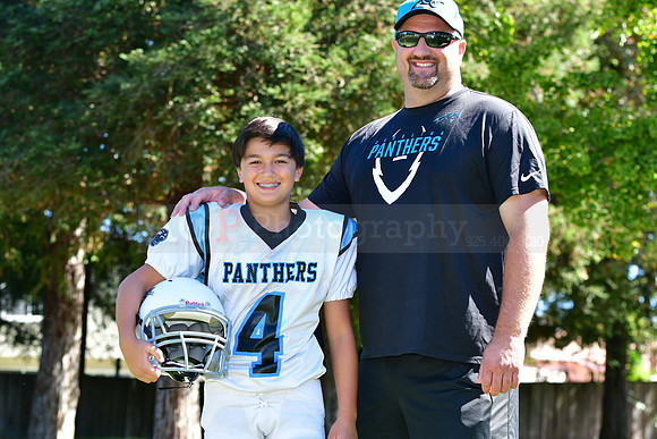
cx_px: 328
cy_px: 220
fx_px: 1917
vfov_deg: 13.0
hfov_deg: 19.5
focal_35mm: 105
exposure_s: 1/400
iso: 400
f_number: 4.5
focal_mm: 70
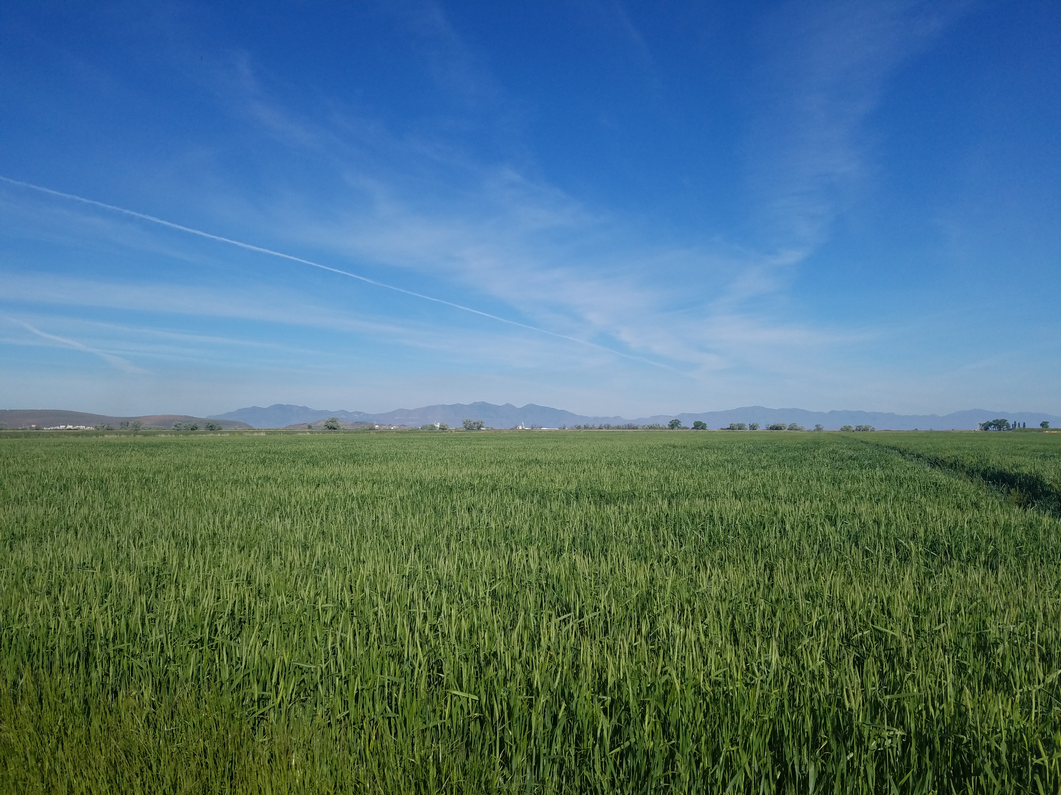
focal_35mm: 26
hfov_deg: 67.3
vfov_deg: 53.1
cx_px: 530
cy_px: 398
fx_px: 797
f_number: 1.7
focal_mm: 4.2
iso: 50
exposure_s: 1/4056
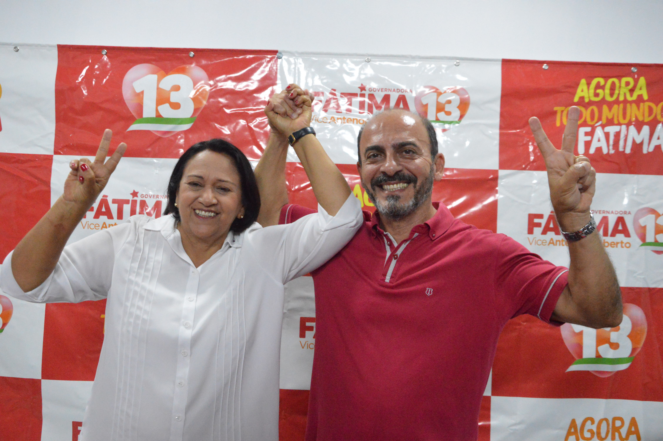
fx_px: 607
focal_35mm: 33
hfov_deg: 57.3
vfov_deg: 39.9
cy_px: 220
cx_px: 332
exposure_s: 1/200
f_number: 5.6
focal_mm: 22
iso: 6400
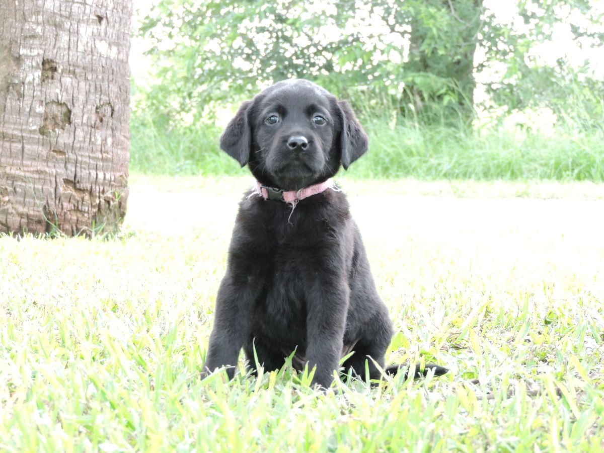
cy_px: 226
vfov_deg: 12.3
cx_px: 302
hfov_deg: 16.4
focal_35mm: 120
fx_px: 2094
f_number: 4.2
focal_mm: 21.4
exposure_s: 1/100
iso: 400
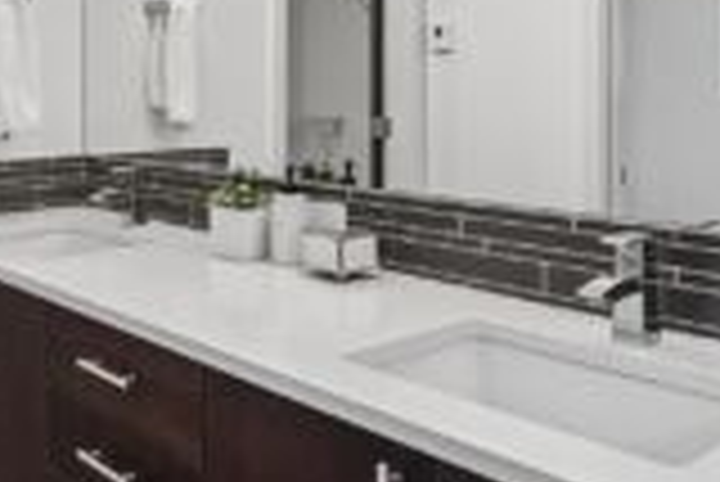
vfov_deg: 32.6
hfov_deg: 46.1
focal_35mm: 40
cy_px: 101
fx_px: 801
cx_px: 153
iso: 1600
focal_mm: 16
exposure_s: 1/60
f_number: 8
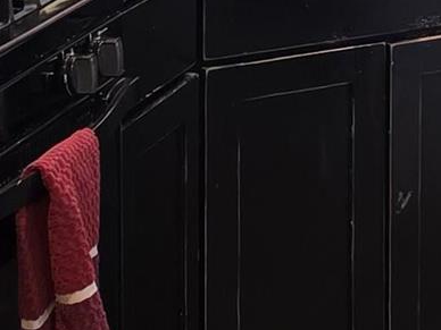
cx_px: 618
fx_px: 2319
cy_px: -329
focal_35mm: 182
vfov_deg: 7.8
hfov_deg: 10.6
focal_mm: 6.3
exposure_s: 1/120
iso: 320
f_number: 1.7
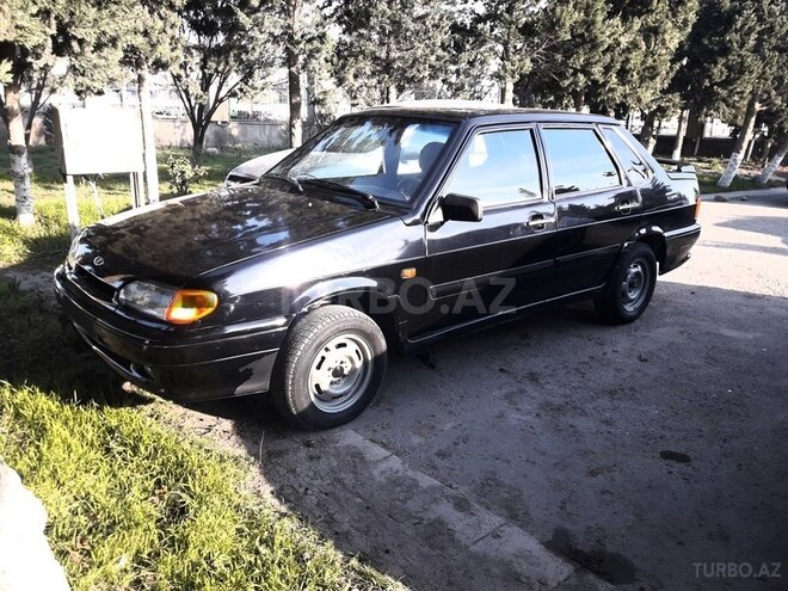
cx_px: 394
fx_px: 637
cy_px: 296
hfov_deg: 63.4
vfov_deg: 49.7
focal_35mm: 28
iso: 40
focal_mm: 3.7
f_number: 1.9
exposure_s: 1/216
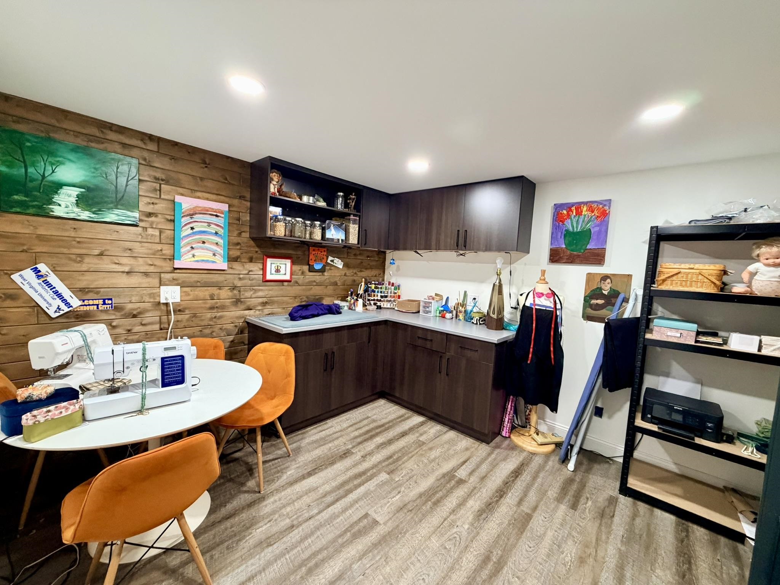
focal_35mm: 14
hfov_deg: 102.1
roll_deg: -2.7
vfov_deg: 85.7
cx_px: 390
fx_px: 315
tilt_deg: -5.3
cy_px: 292
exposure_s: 1/60
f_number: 2.2
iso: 400
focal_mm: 2.22
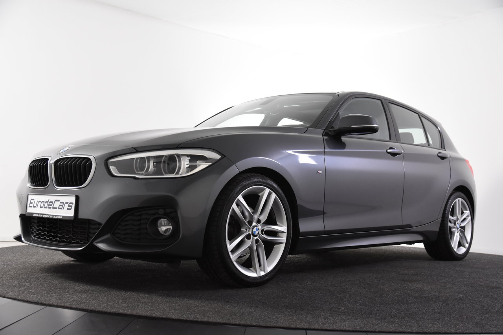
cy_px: 168
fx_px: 587
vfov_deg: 31.9
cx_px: 252
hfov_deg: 46.4
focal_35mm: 42
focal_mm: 28
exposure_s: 1/80
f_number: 4.5
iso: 1600
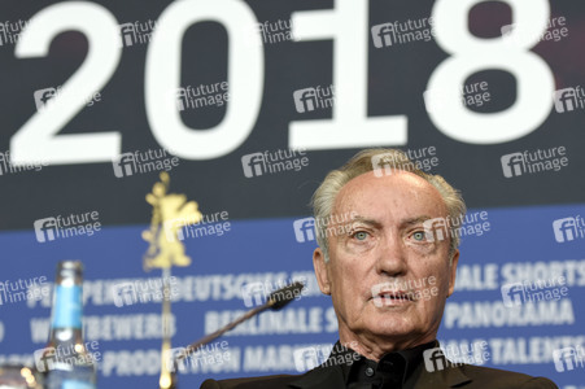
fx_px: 2387
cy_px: 194
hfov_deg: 14.0
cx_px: 292
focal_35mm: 147
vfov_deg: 9.3
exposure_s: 1/250
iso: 640
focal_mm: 98
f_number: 3.5
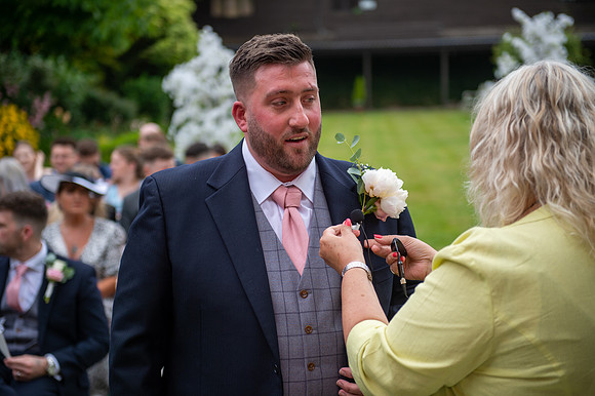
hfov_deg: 28.9
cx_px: 298
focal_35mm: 70
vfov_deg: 19.4
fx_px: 1156
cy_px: 198
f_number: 2.8
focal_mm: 70
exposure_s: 1/1000
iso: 100
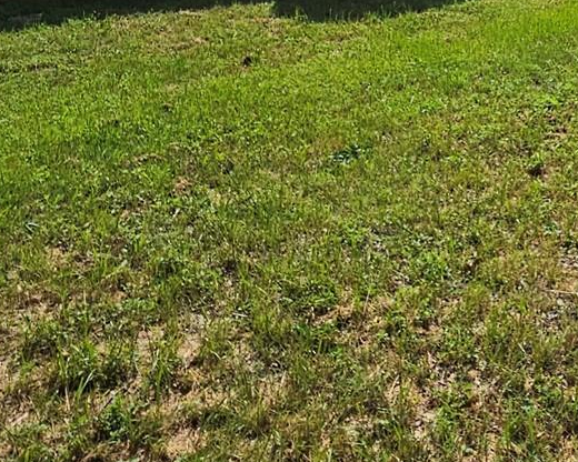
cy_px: -76
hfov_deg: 33.8
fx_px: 855
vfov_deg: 27.1
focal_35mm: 50
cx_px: 591
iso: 50
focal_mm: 2.2
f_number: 2.2
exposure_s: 1/5883
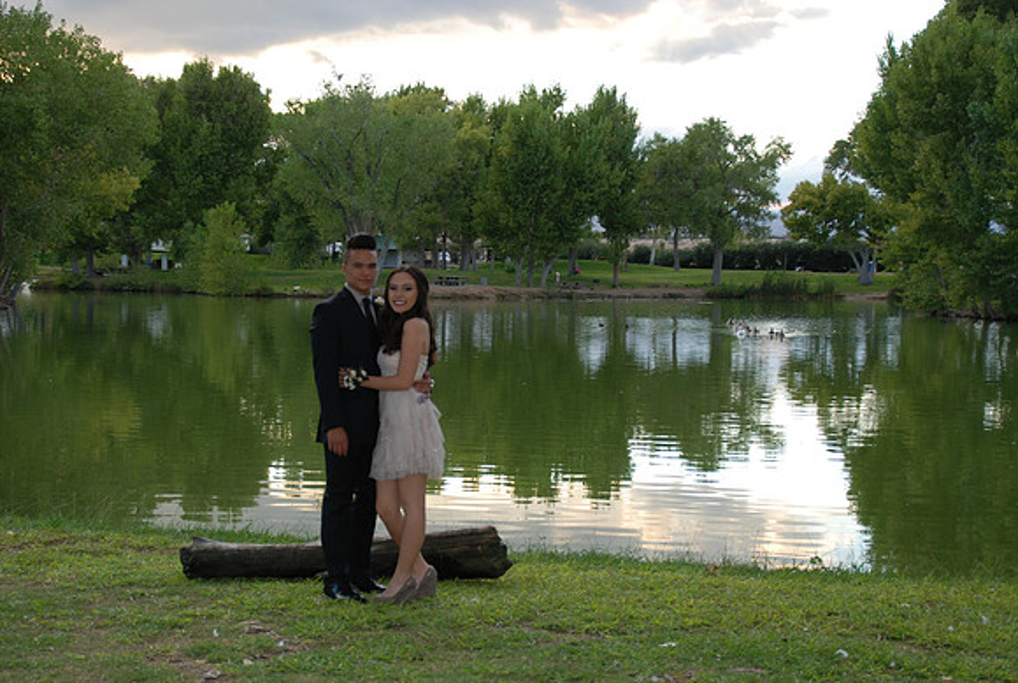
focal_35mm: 63
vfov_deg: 21.7
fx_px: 1785
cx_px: 509
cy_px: 342
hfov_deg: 31.8
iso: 200
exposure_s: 1/80
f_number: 4.5
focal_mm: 42
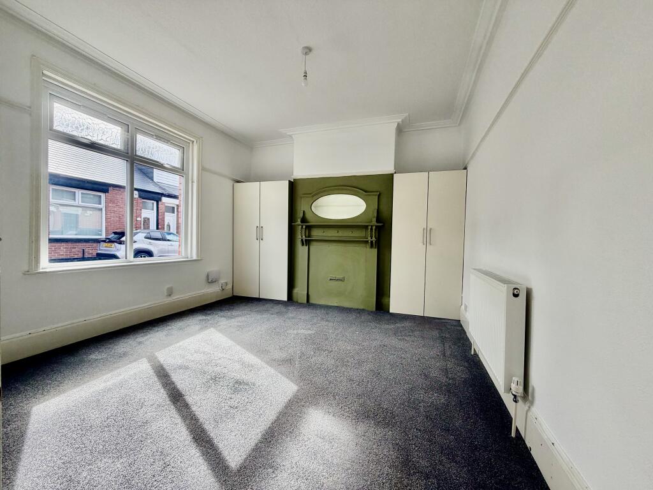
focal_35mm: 14
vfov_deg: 85.7
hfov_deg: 102.1
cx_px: 326
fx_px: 264
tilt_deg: -0.9
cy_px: 245
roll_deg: -1.2
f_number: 2.2
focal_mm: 2.22
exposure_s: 1/197
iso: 64
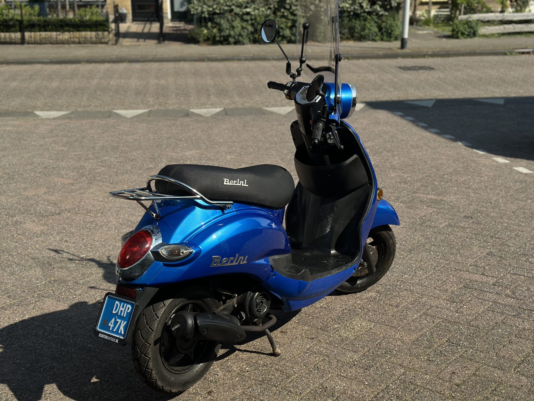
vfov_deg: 30.3
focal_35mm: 48
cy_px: 200
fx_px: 740
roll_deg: +0.9
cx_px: 267
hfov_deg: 39.7
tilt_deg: -17.9
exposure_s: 1/3597
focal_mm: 6.86
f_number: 1.78
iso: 100
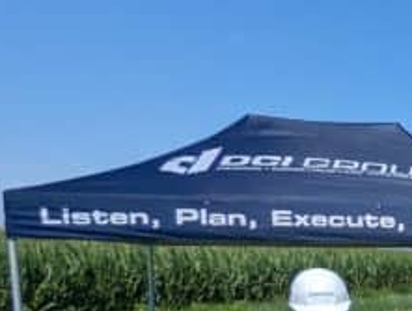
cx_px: 886
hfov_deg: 16.9
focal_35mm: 74
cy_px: 375
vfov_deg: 18.9
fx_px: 883
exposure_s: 1/2584
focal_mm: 2.35
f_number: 2.2
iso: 46
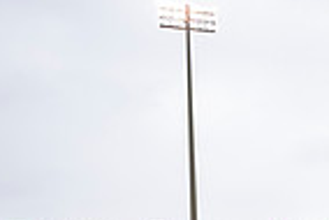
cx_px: 459
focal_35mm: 98
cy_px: 388
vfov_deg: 12.8
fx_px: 897
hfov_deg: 18.9
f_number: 2.8
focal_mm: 24
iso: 160
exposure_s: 1/500
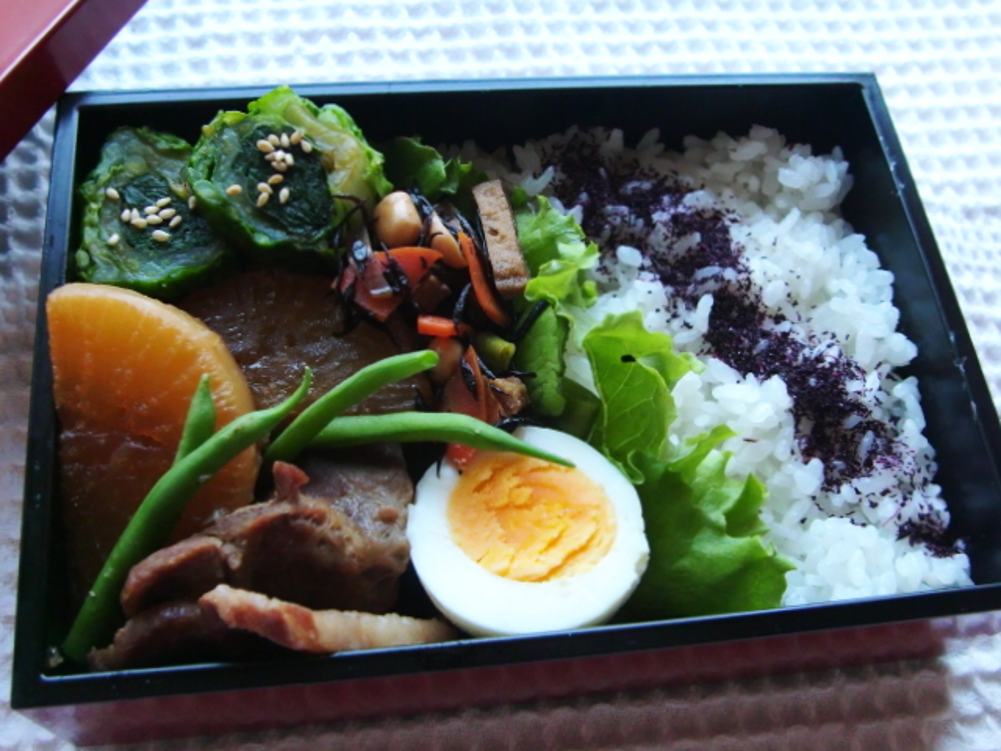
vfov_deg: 36.8
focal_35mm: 39
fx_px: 1128
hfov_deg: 47.9
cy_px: 376
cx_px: 500
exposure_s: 1/60
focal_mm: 6.9
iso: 400
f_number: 3
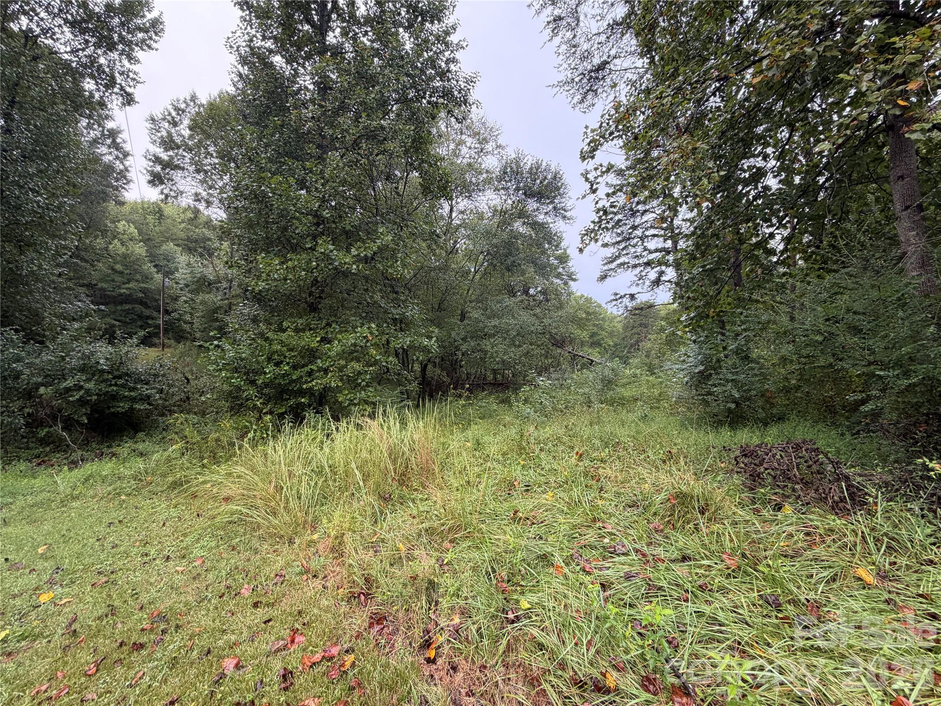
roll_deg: +0.1
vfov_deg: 85.7
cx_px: 470
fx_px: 381
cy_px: 353
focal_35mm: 14
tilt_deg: +1.3
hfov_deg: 102.1
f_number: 2.2
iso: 100
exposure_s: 1/121
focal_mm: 2.22
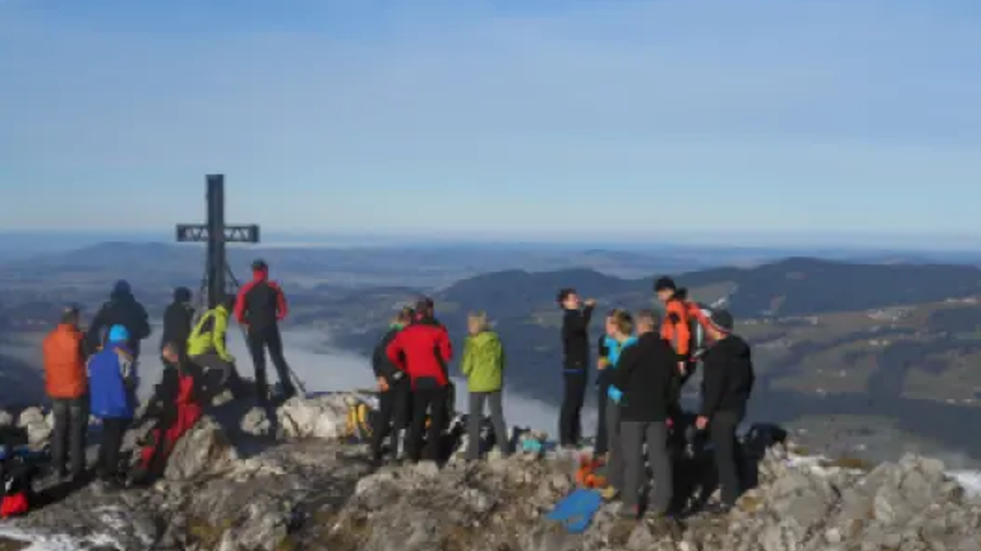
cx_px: 498
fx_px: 1300
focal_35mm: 50
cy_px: 339
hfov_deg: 41.3
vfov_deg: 23.9
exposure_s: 1/1000
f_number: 4.6
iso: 80
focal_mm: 8.1
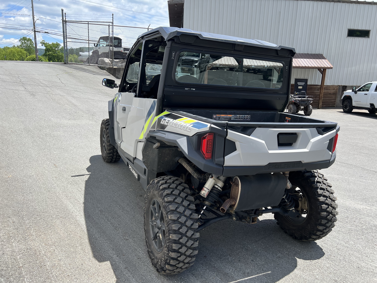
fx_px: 283
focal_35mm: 26
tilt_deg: -13.3
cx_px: 188
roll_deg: -2.3
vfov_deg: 53.1
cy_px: 142
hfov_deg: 67.3
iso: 50
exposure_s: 1/1972
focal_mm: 5.7
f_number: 1.5
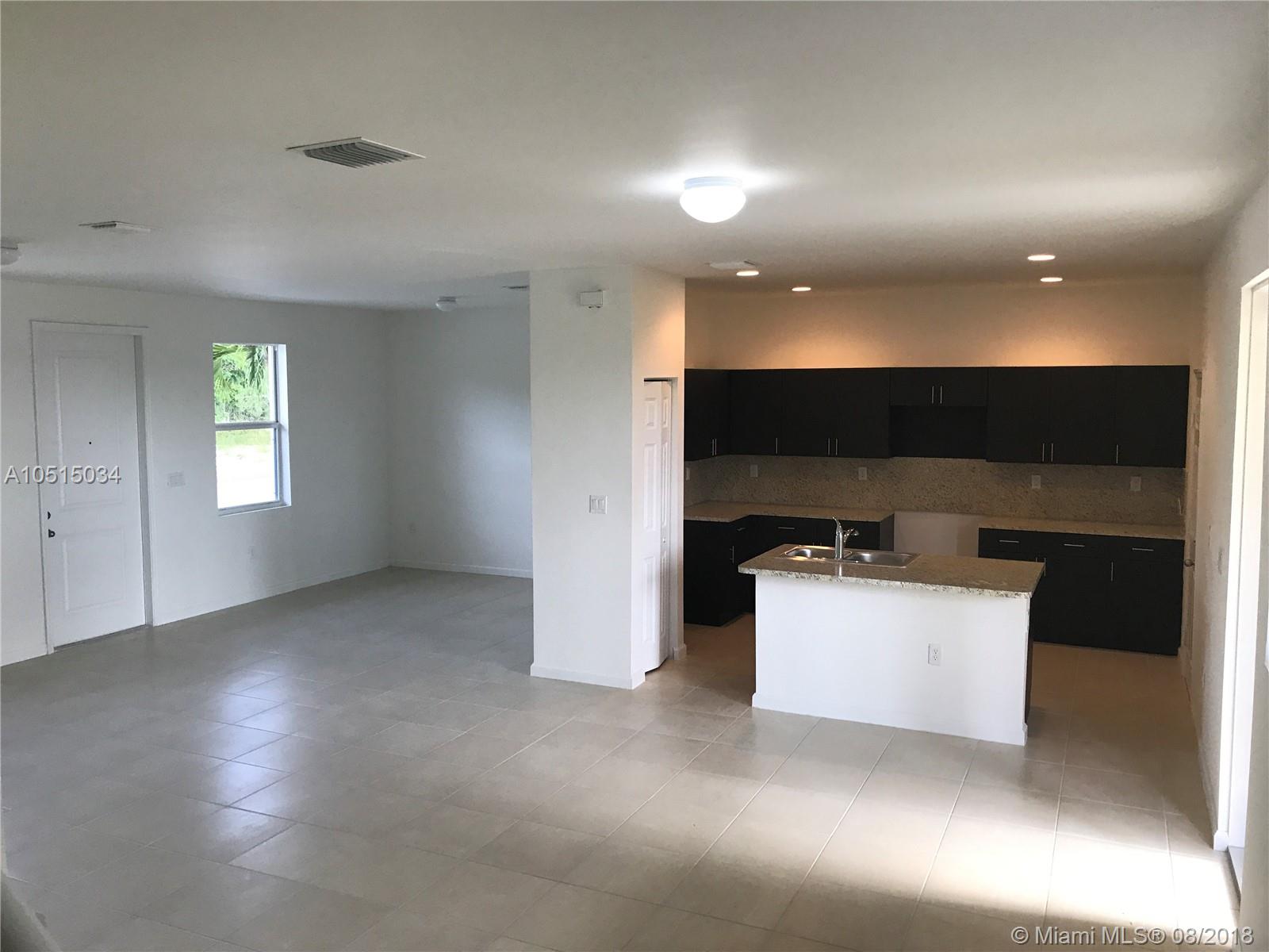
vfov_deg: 49.7
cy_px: 476
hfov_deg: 63.4
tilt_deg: -5.4
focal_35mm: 28
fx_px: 1026
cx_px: 634
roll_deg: -0.5
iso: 25
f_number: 1.8
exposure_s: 1/30
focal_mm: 3.99
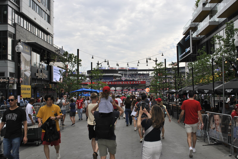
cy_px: 80
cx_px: 119
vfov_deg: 32.0
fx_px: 278
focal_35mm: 42
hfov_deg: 46.3
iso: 100
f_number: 9
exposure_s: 1/200
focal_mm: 28
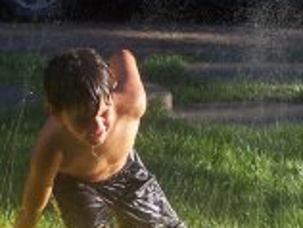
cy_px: 159
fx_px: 1972
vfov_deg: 6.6
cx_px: 107
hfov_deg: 8.8
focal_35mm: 225
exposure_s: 1/250
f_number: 4.1
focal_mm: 13.5
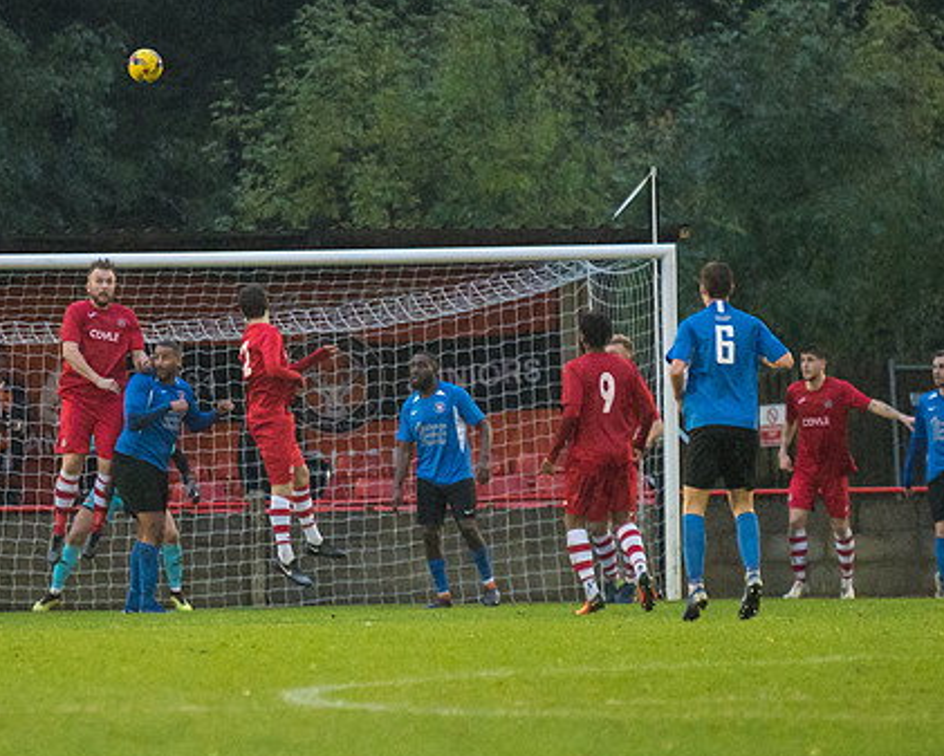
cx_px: 306
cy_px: 386
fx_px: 14727
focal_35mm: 527
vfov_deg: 2.9
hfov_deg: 3.7
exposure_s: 1/1000
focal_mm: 200
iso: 4000
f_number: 2.8
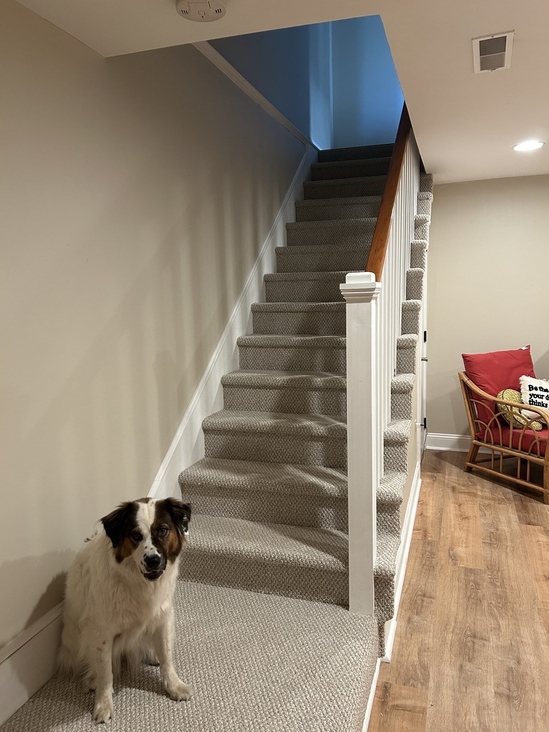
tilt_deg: -7.5
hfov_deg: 53.1
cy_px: 366
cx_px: 274
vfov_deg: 67.3
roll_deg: +1.2
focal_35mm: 26
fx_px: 550
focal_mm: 5.7
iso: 200
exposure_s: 1/60
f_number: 1.5
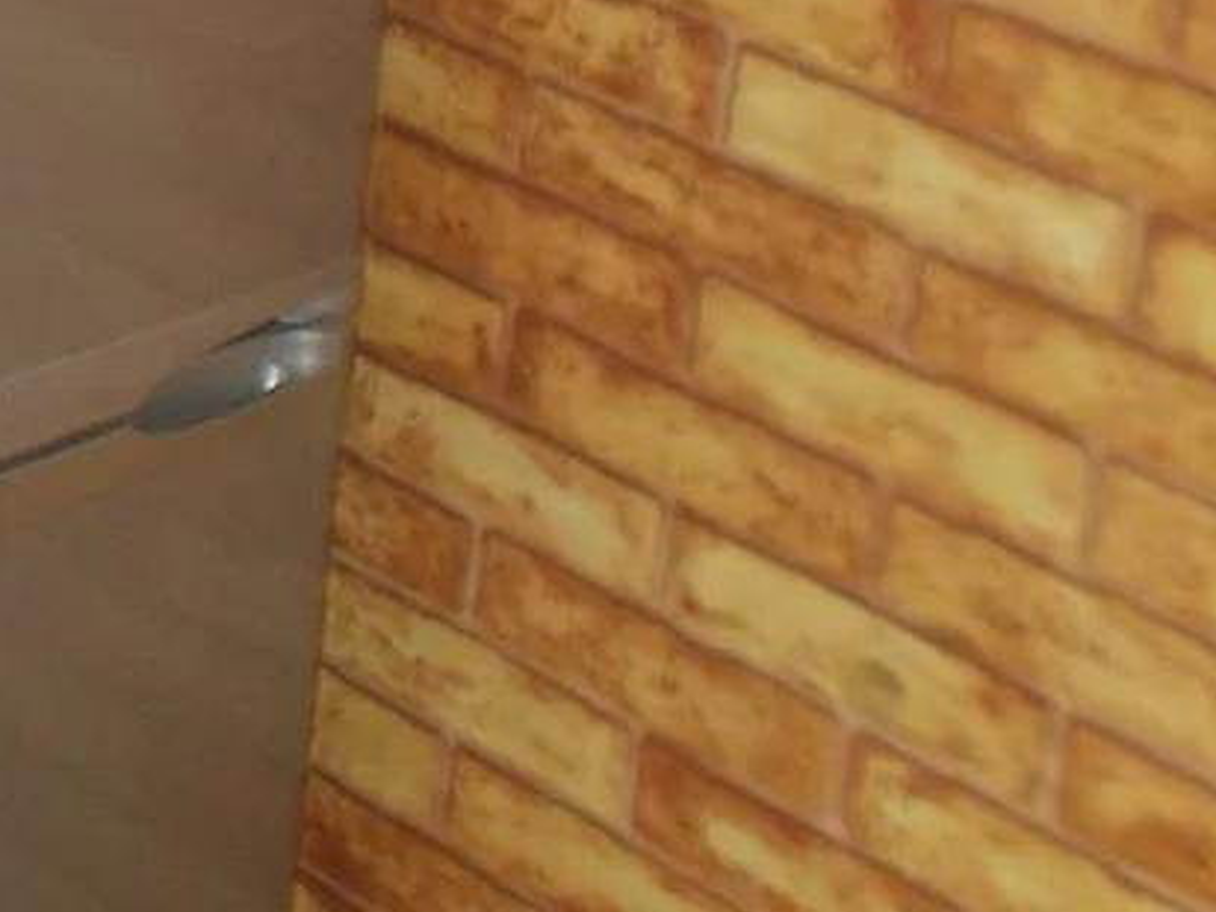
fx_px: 4637
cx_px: -1048
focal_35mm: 132
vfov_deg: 10.7
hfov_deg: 13.3
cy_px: -576
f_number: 3.6
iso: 200
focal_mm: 6
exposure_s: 1/25
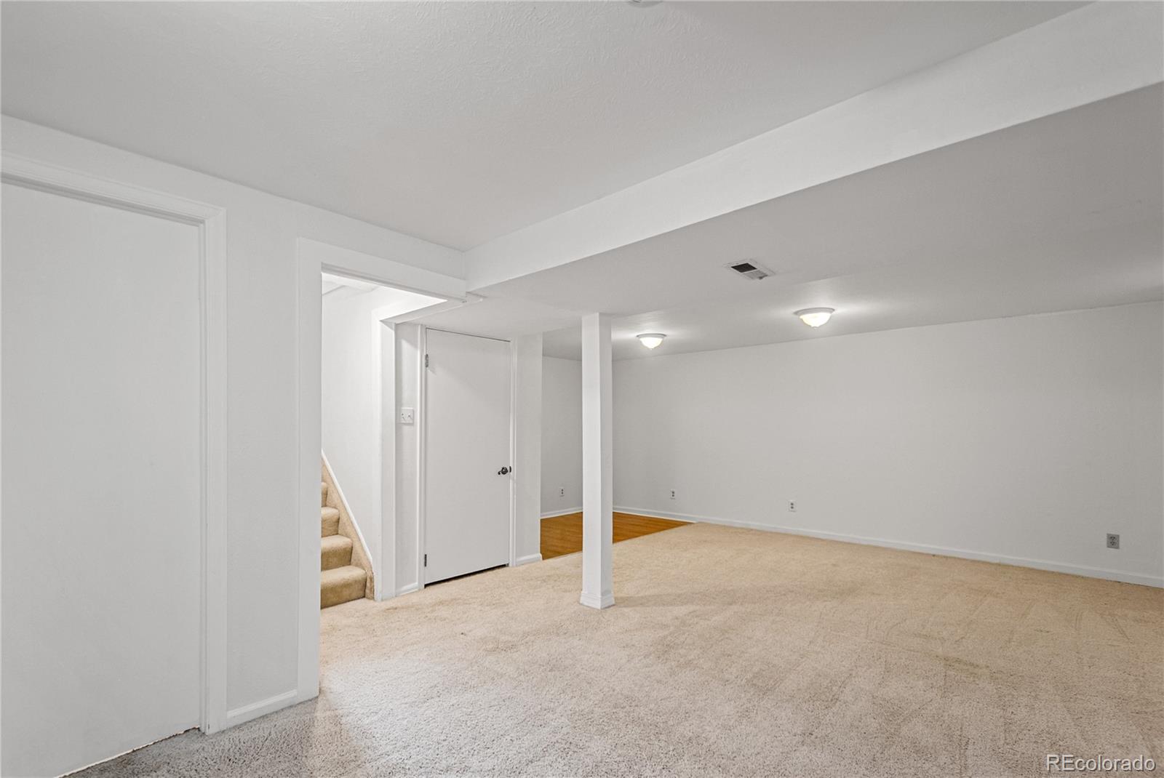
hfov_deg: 100.3
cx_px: 582
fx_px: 485
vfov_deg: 77.4
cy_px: 389
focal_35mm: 15
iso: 200
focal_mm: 10
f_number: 3.5
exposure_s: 1/2.5
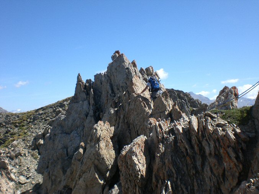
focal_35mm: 38
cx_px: 130
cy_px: 97
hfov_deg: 49.0
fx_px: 284
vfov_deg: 37.7
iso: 50
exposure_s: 1/400
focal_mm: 6.3
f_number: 4.4
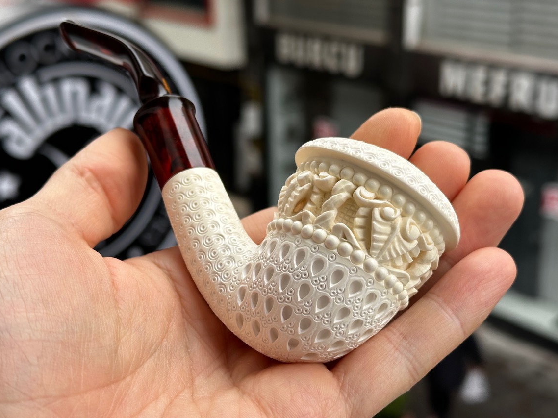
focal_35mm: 54
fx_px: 870
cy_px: 224
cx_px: 270
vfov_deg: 27.0
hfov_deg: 35.5
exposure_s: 1/587
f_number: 1.78
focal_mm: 6.86
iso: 64
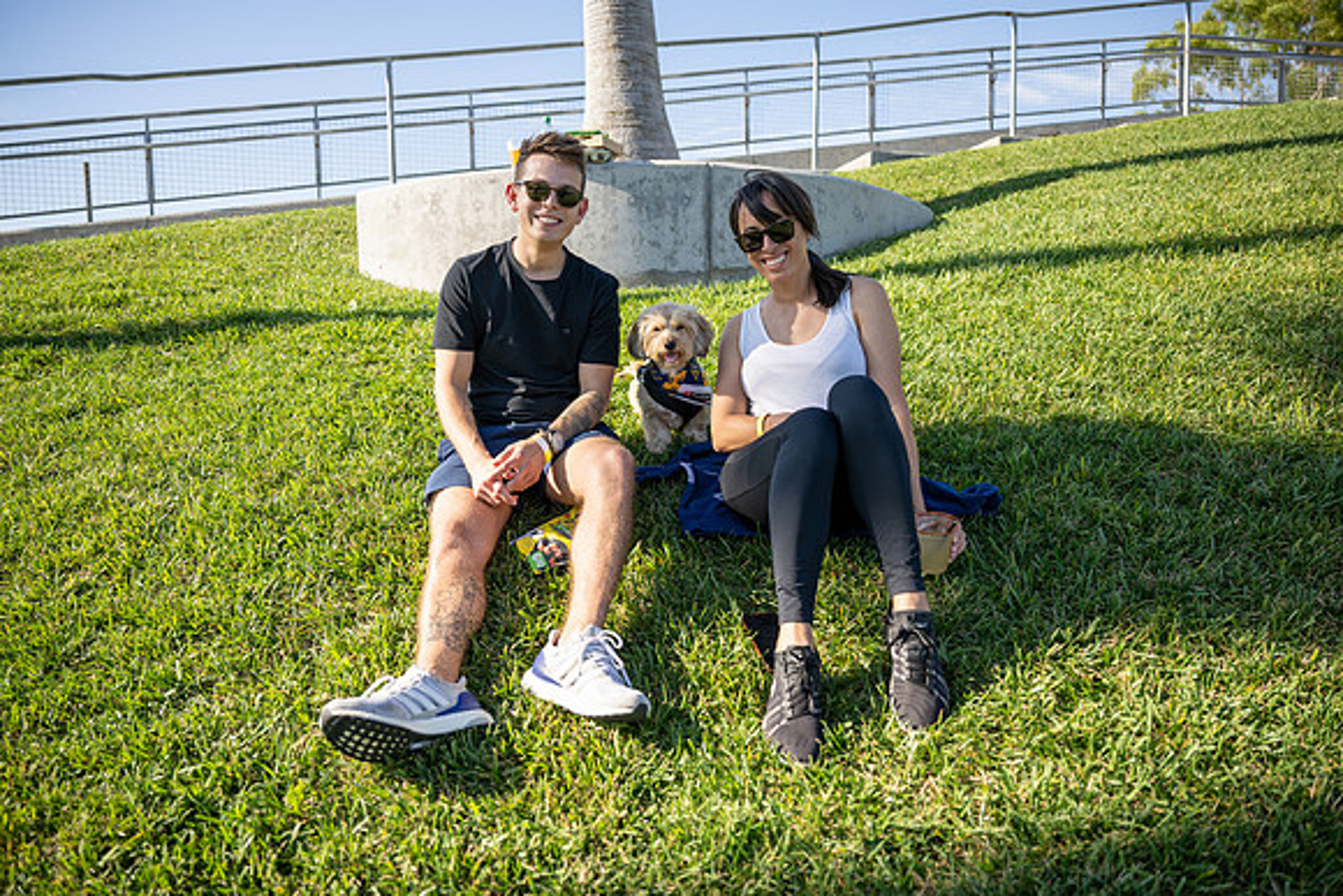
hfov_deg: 71.9
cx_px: 684
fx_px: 926
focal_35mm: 25
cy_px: 448
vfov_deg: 51.6
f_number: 2.8
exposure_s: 1/1000
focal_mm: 24
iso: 100
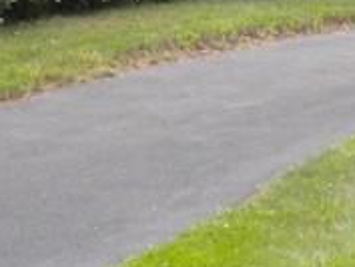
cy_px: -143
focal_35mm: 202
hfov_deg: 9.8
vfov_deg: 7.2
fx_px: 2073
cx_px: 174
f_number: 3.1
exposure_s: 1/150
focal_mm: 6.3
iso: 80
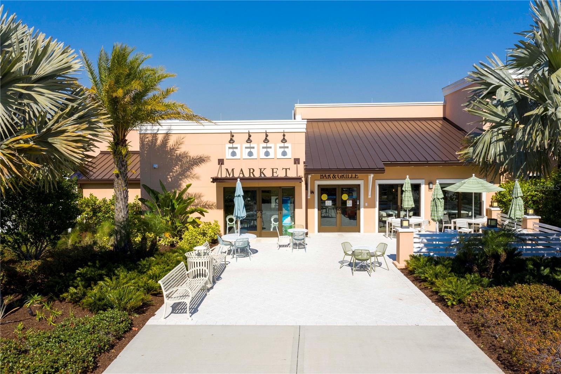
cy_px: 187
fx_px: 436
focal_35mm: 28
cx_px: 280
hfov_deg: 65.5
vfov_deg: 46.4
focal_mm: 10.26
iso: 100
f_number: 6.3
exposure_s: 1/640
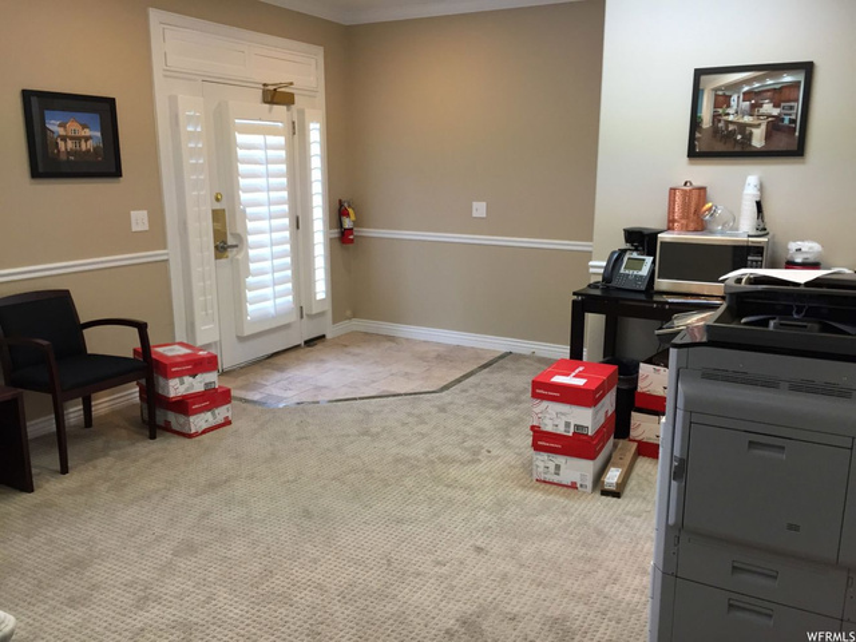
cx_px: 428
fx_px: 717
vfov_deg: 48.2
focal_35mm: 29
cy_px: 321
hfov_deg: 61.7
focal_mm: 4.15
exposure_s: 1/33
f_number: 2.2
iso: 64
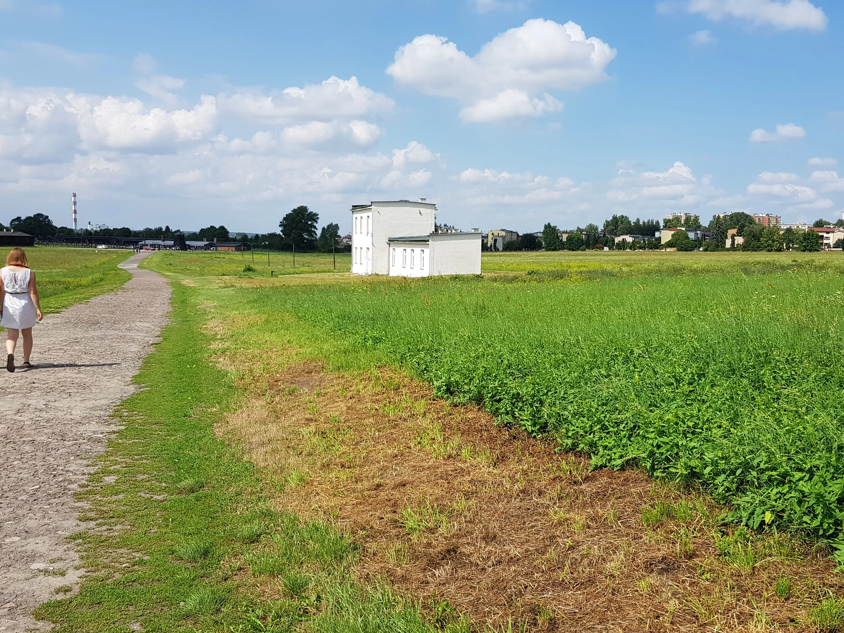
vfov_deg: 44.2
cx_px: 482
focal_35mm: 32
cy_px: 331
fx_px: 780
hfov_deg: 56.6
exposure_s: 1/2448
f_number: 1.7
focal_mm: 4.2
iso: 40
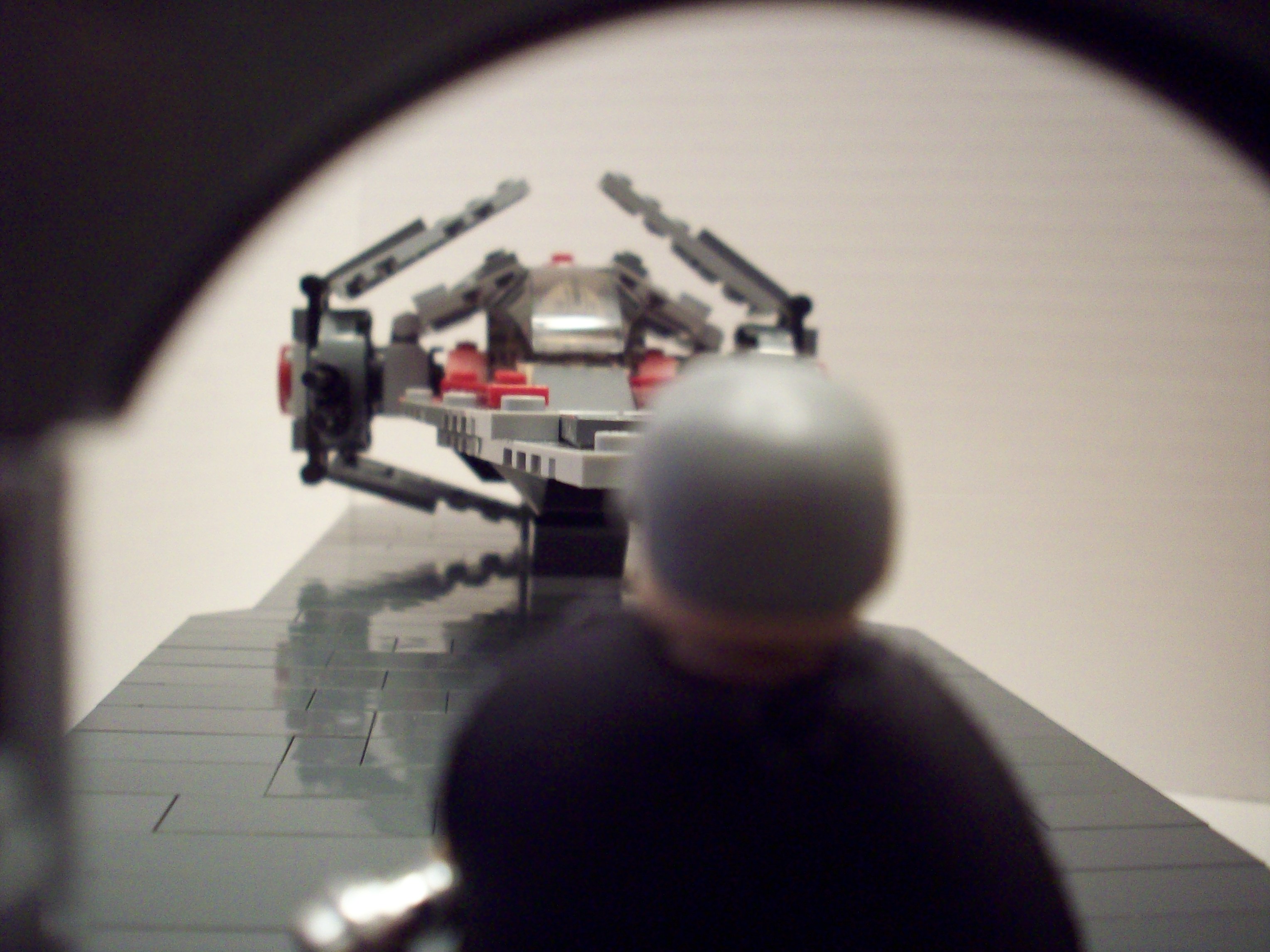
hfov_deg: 50.1
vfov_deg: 38.7
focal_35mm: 37
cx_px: 635
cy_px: 476
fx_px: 1357
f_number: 2.8
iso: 160
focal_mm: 6.2
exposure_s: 1/9.19
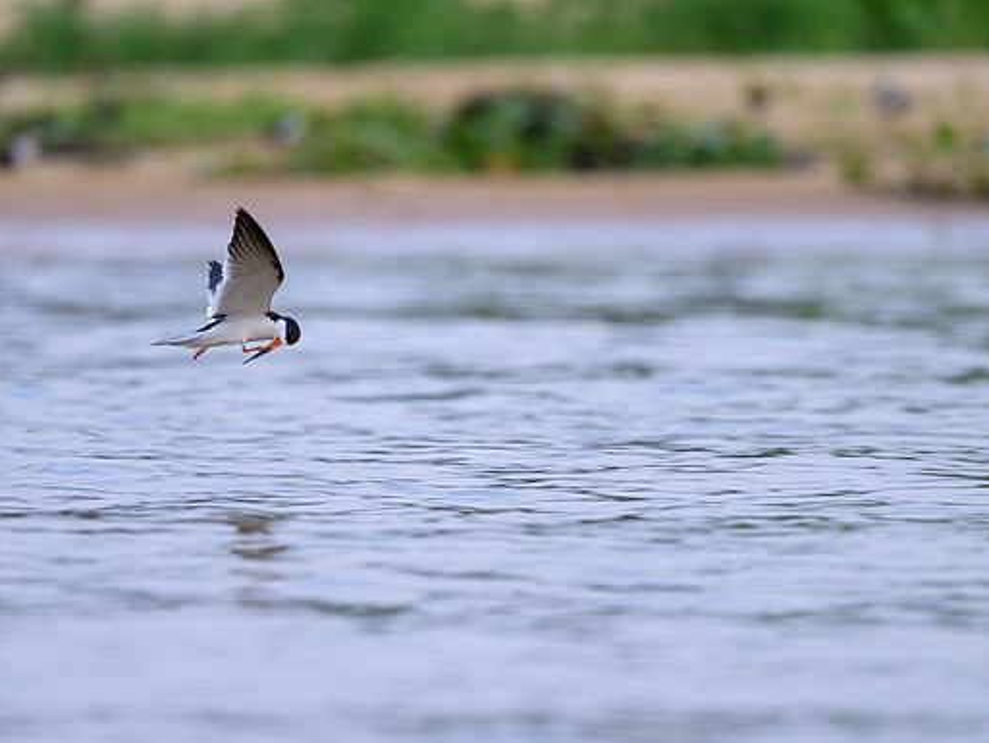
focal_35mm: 685
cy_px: 339
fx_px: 19575
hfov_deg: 2.9
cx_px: 286
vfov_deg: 2.2
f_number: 2.8
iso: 110
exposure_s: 1/500
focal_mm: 400
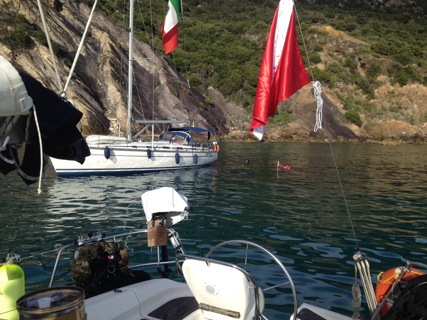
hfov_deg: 52.6
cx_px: 214
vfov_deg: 40.7
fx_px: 432
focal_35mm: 35
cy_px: 160
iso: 50
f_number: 2.4
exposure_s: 1/1284
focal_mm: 4.28
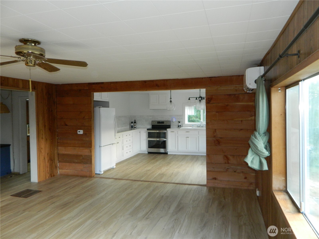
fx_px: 230
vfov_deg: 54.9
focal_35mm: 25
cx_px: 160
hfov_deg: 69.4
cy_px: 120
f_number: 3.1
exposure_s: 1/40
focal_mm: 4.5
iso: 180
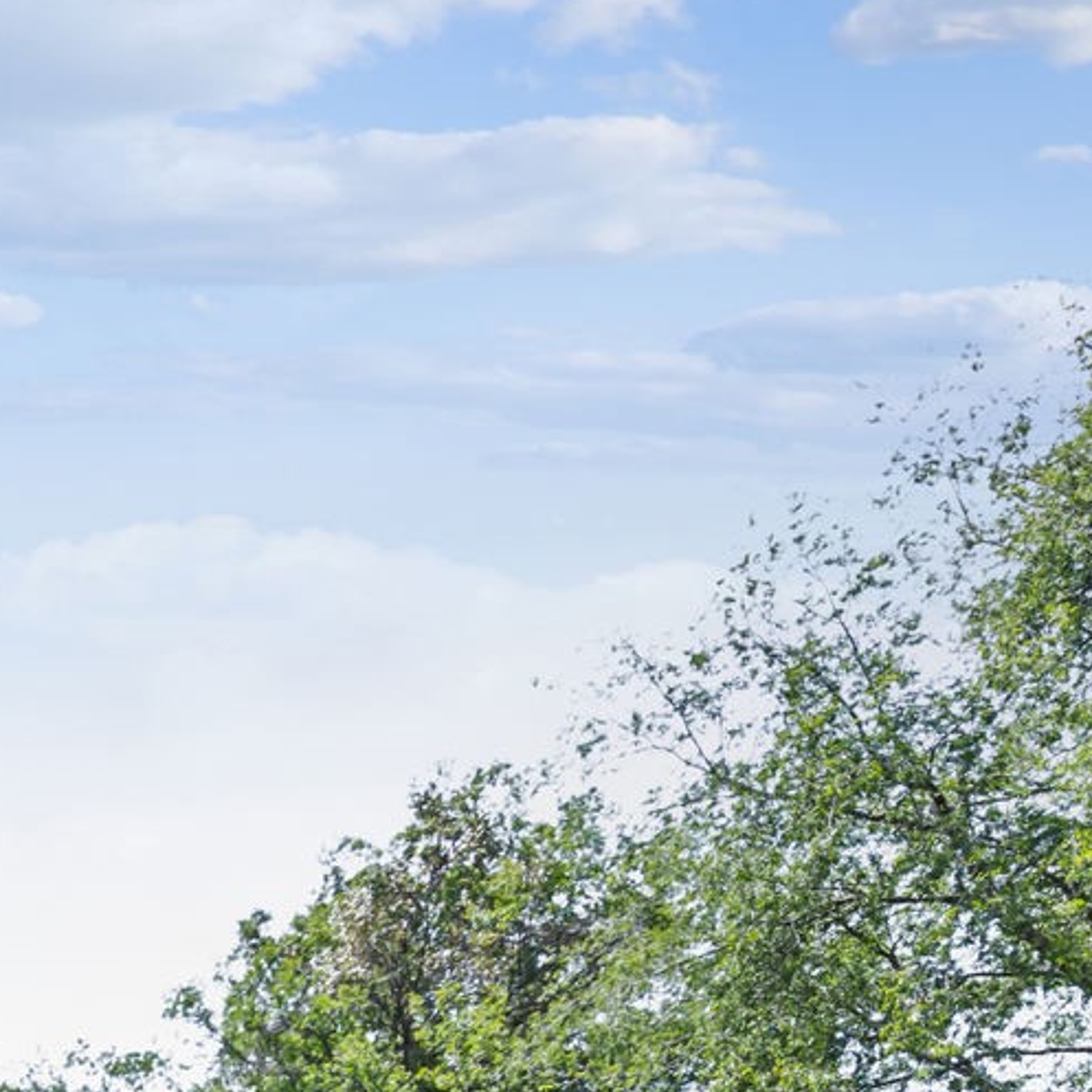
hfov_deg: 27.1
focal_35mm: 49
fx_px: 1749
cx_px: -437
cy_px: 1469
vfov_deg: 27.9
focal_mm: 14
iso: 64
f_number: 6.3
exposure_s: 1/80
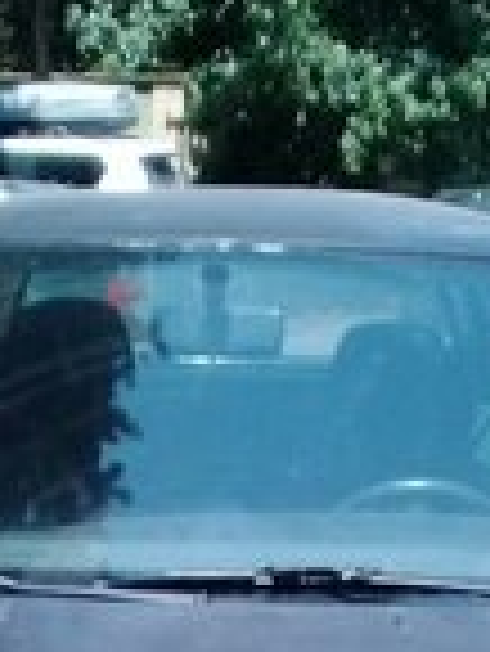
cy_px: 1021
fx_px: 1998
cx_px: 225
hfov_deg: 14.0
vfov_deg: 16.6
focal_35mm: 106
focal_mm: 3.3
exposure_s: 1/572
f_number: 2.2
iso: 64
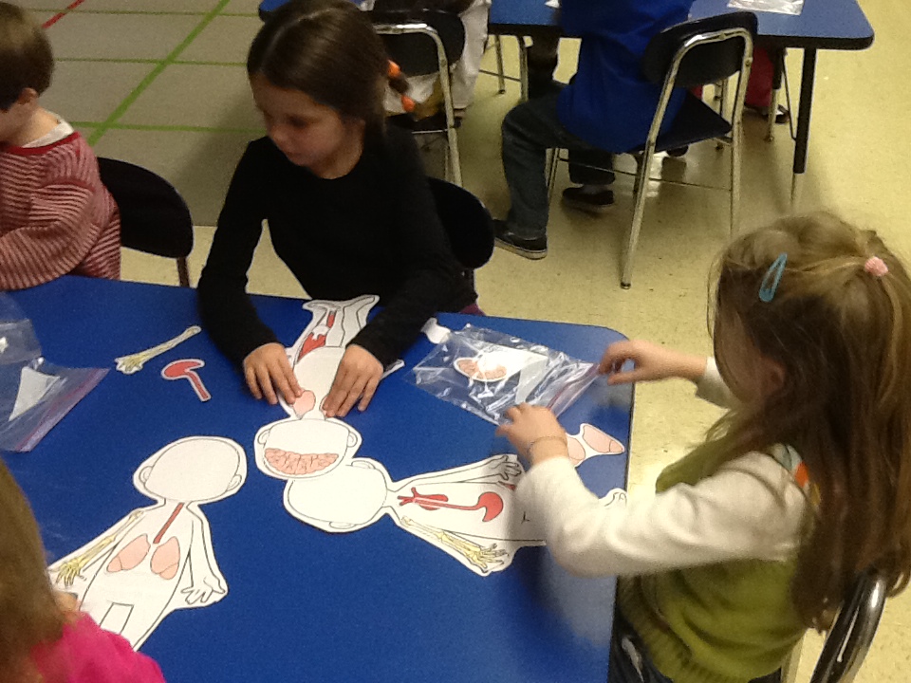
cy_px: 342
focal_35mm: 44
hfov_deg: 42.9
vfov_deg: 32.9
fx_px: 1158
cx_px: 456
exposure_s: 1/30
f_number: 2.4
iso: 160
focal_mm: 2.03
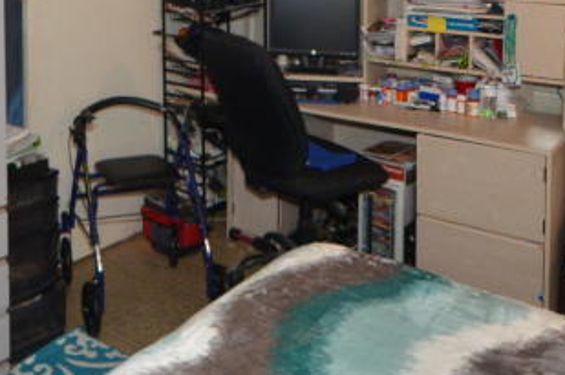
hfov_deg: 41.8
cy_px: -55
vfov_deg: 26.9
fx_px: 705
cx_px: 112
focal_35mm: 45
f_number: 4.5
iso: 800
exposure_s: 1/60
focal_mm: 8
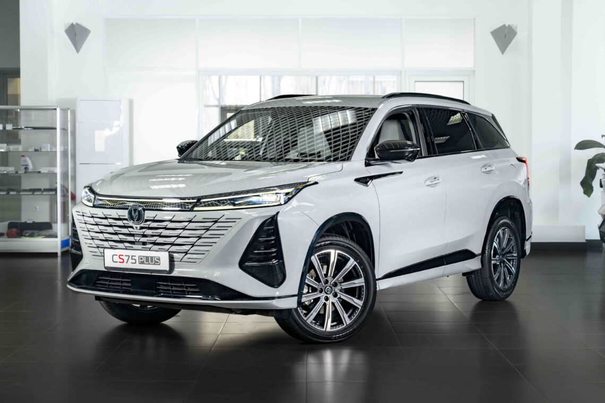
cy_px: 202
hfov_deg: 28.8
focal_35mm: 70
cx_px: 302
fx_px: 1176
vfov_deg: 19.5
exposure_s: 1/100
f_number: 5
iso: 800
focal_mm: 70
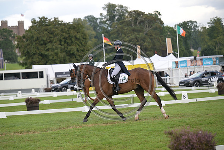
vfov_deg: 10.2
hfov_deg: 15.2
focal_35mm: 135
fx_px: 840
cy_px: 75
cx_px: 112
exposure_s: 1/1250
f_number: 3.5
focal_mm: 135
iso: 450
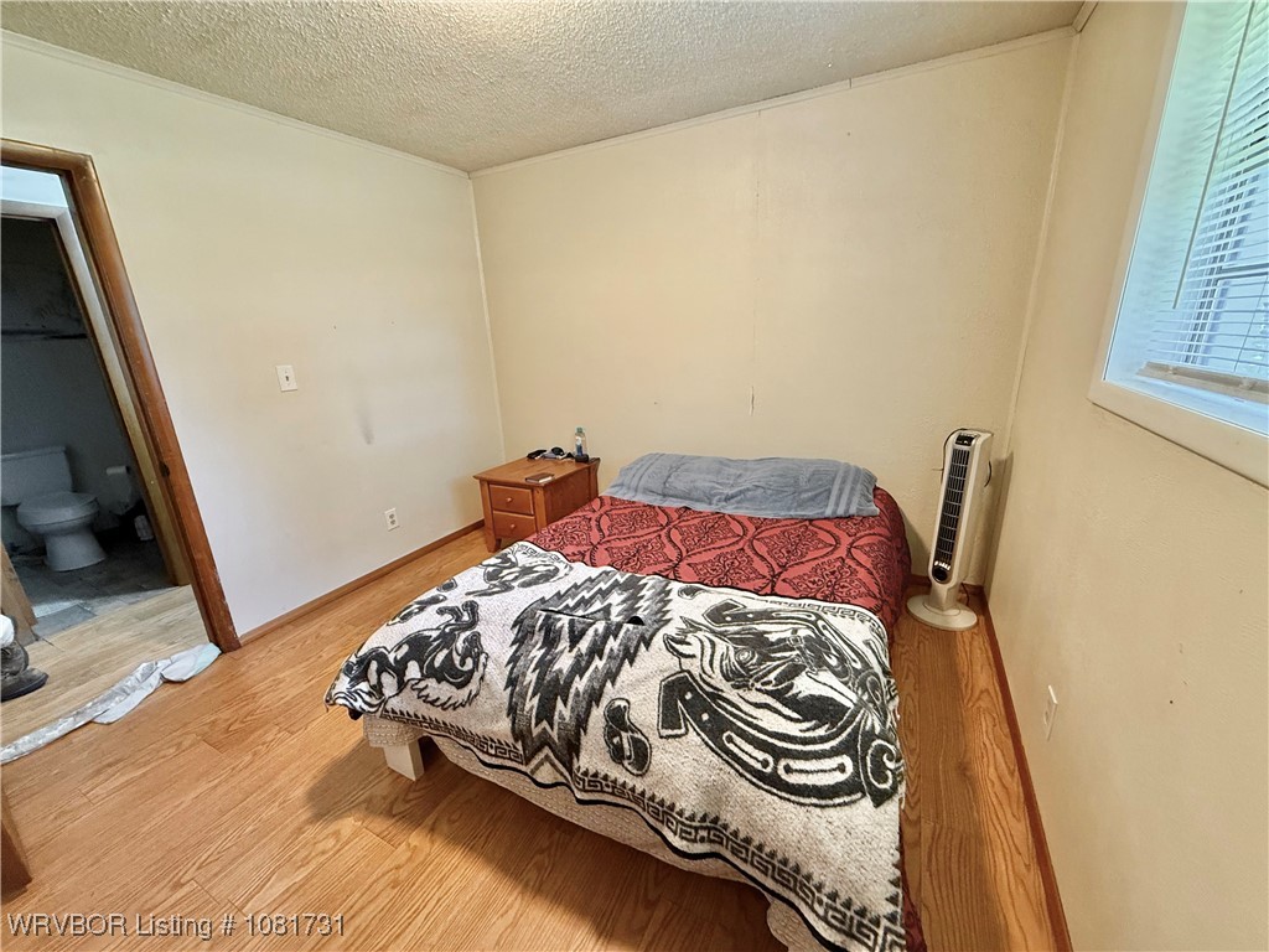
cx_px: 634
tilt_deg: -16.1
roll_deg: +2.6
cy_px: 476
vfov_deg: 85.7
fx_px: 513
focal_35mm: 14
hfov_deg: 102.1
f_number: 2.2
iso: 400
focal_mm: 2.22
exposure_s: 1/60
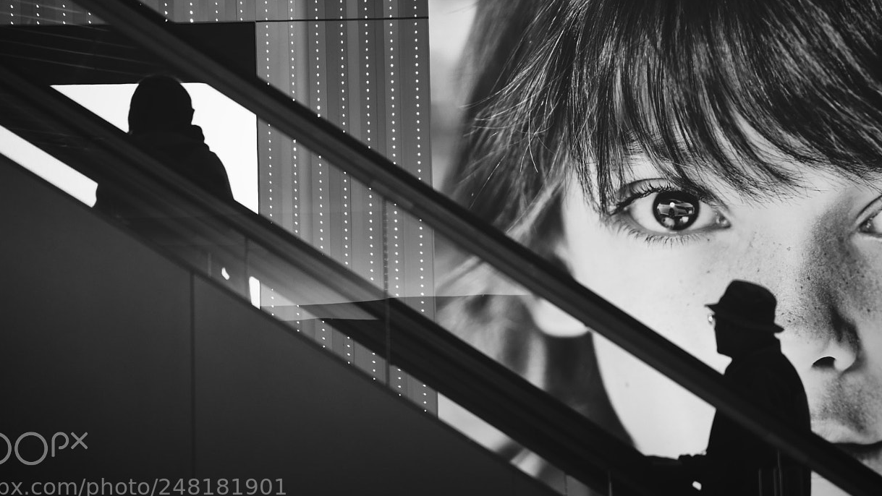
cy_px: 158
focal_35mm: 165
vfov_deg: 7.4
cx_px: 487
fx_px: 3859
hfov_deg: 13.0
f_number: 4
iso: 900
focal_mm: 120
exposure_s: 1/125
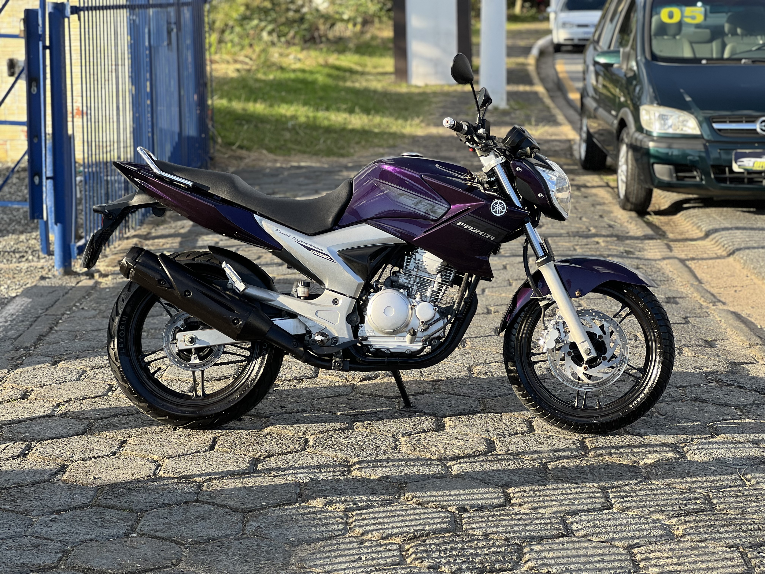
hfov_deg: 25.3
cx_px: 382
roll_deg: +1.5
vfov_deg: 19.1
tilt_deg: -9.2
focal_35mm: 77
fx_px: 1702
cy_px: 287
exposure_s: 1/121
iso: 25
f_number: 2.8
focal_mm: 9
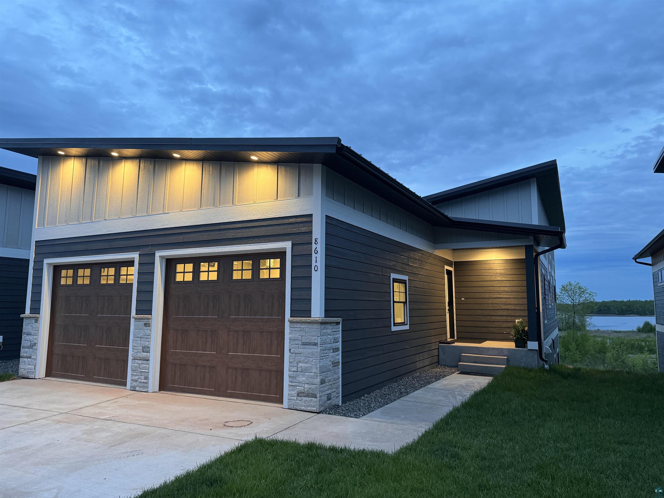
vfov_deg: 56.8
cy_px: 249
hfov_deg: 71.6
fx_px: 460
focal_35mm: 24
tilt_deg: +6.5
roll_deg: -0.5
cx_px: 332
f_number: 1.78
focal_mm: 6.76
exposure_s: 1/60
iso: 250
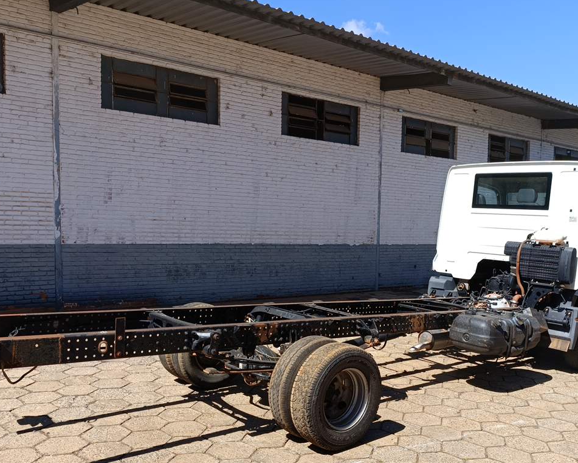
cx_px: 331
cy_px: 276
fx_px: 582
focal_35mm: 34
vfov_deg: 43.2
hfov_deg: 52.6
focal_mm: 6.14
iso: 50
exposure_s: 1/490
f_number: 1.6
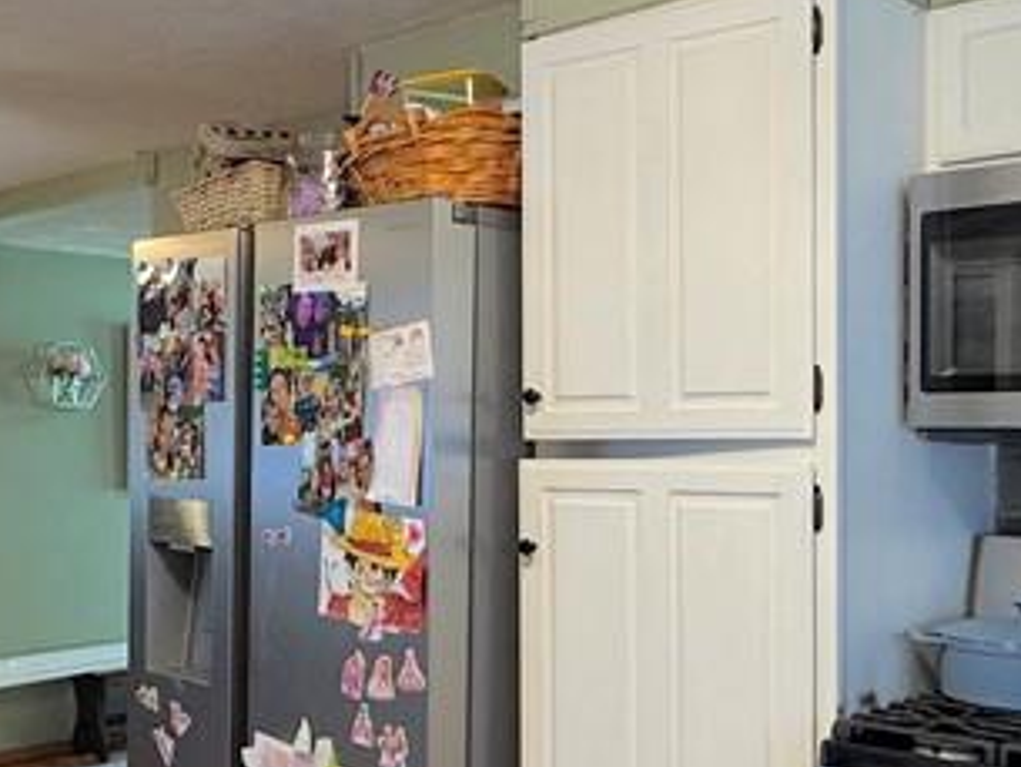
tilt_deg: -0.8
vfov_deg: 30.8
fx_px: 1387
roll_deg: -0.8
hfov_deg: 40.4
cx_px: 502
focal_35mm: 47
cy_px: 445
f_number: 2.2
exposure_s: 1/60
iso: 320
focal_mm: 2.22
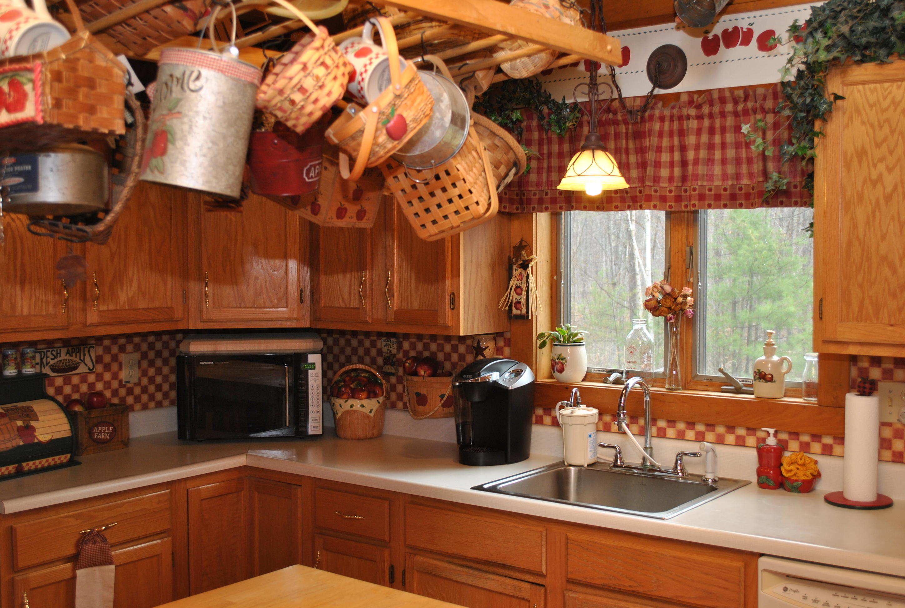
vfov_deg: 32.0
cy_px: 304
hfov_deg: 46.3
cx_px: 452
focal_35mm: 42
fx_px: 1058
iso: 200
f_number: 4.5
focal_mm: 28
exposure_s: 1/60
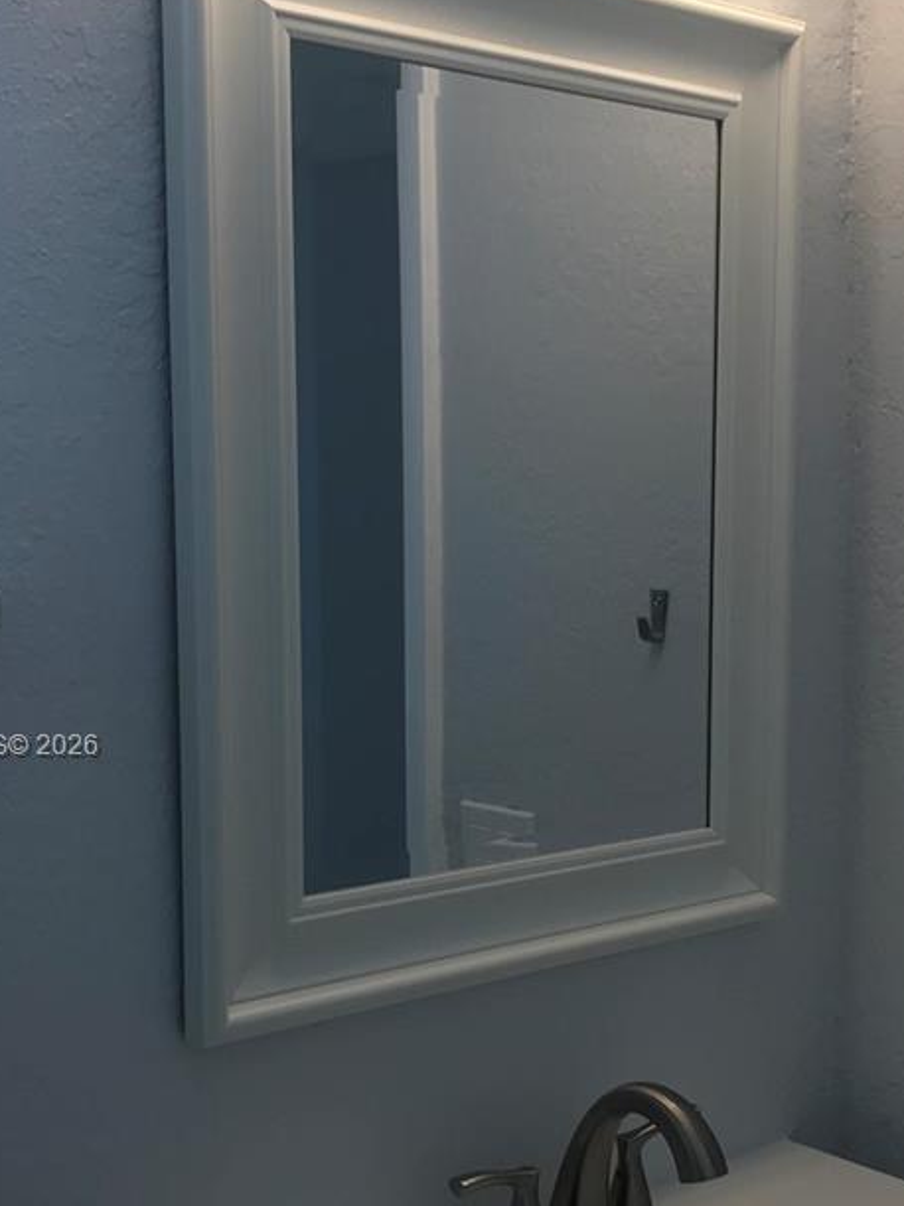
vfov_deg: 34.8
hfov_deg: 26.4
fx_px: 1916
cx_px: 622
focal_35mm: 55
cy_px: 748
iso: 25
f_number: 1.8
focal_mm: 3.99
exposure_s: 1/120
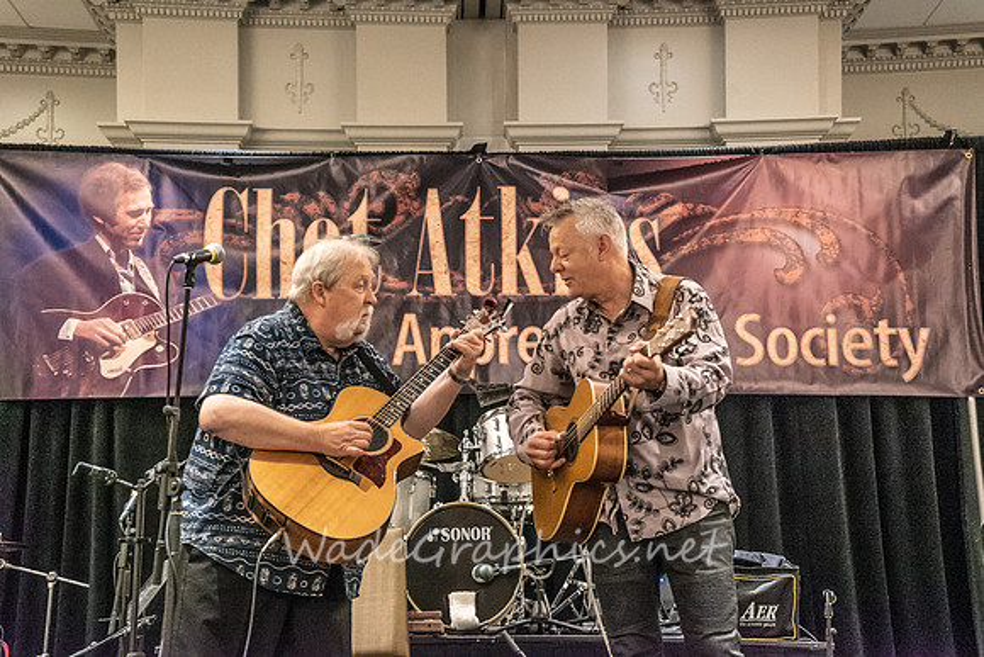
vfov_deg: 19.5
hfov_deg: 28.8
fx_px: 1914
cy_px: 328
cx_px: 492
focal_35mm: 70
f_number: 5.6
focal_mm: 70
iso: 12800
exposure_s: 1/200
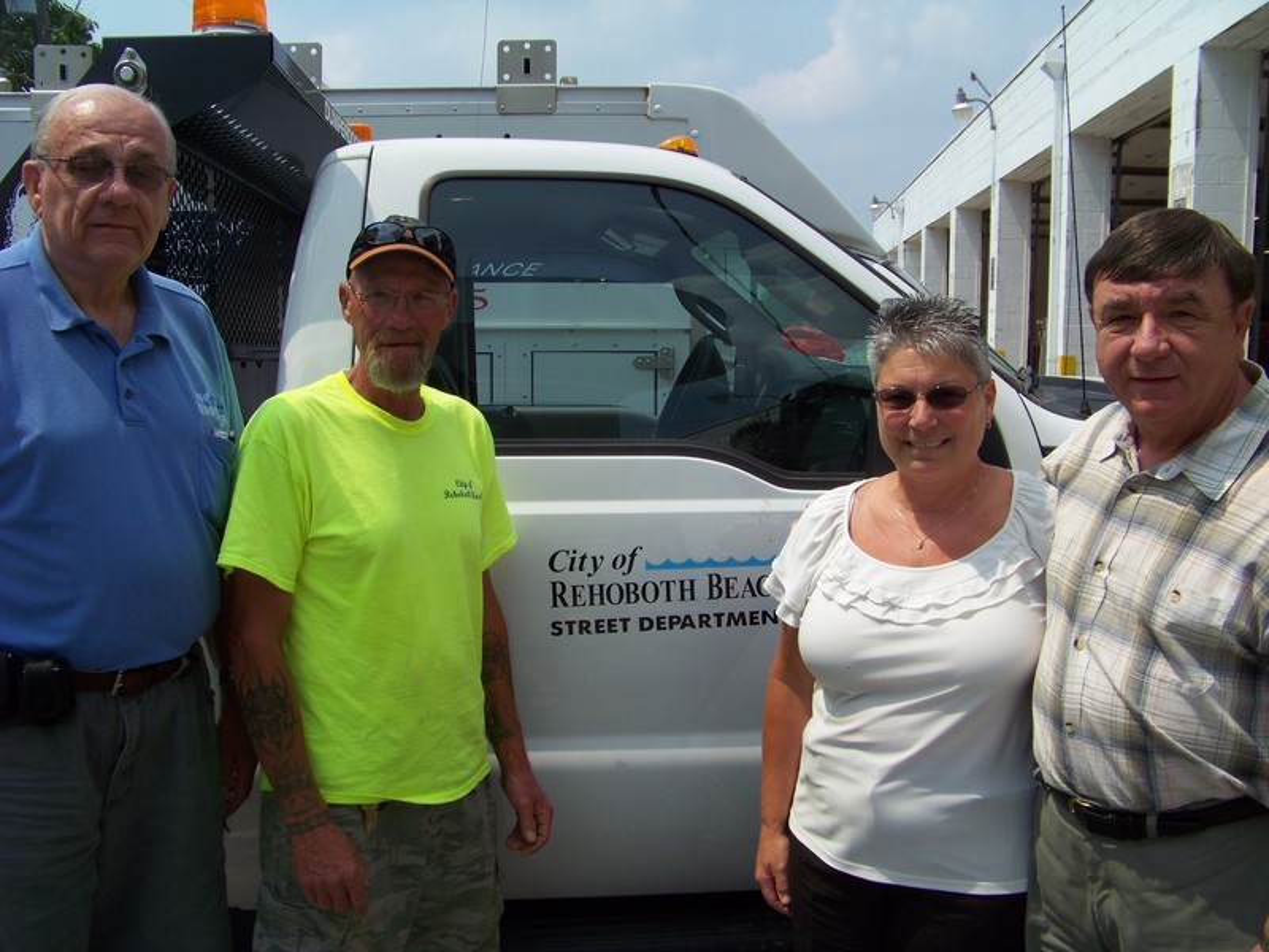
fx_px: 1320
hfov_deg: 51.4
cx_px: 634
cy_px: 476
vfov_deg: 39.7
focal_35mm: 36
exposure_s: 1/1000
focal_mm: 5.85
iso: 62
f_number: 4
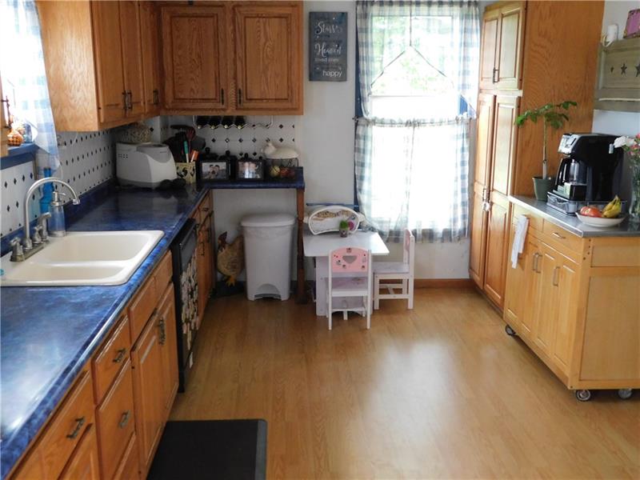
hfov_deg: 51.4
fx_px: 666
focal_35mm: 36
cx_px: 320
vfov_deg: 39.7
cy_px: 240
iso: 560
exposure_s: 1/30
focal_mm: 6.3
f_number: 3.5
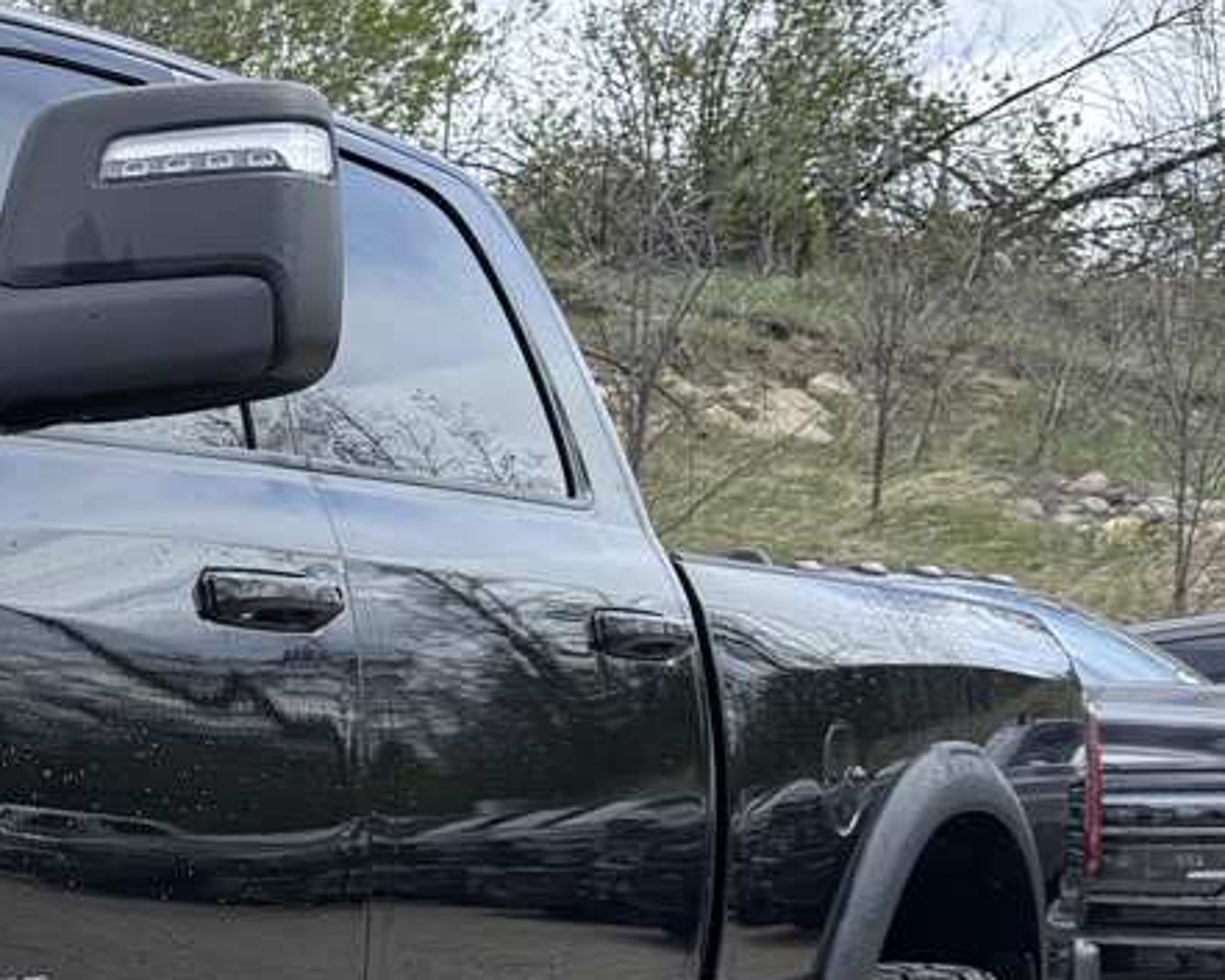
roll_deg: +0.5
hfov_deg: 19.1
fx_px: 3082
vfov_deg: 17.8
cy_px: 855
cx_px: -717
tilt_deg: -0.3
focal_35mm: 85
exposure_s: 1/2232
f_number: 1.78
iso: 100
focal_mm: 6.76
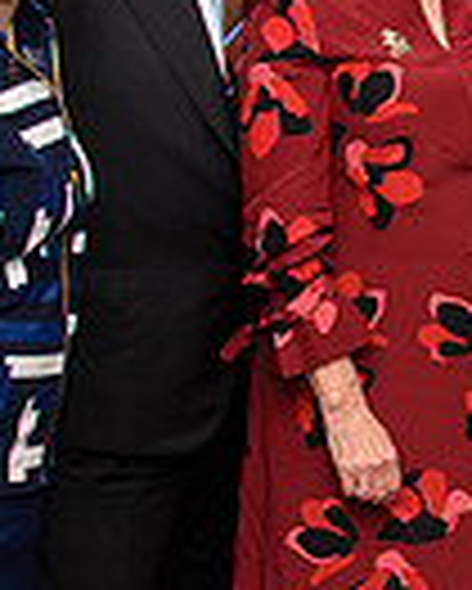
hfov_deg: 11.7
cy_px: 285
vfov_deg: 15.8
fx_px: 2128
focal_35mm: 122
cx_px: 852
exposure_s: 1/60
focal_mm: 24
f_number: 5.6
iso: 800
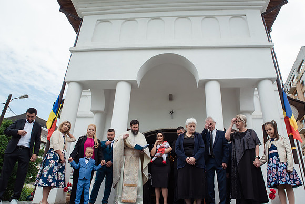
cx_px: 163
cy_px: 95
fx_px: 218
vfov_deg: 50.0
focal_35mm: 26
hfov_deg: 69.9
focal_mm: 24
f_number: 11
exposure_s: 1/500
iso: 400
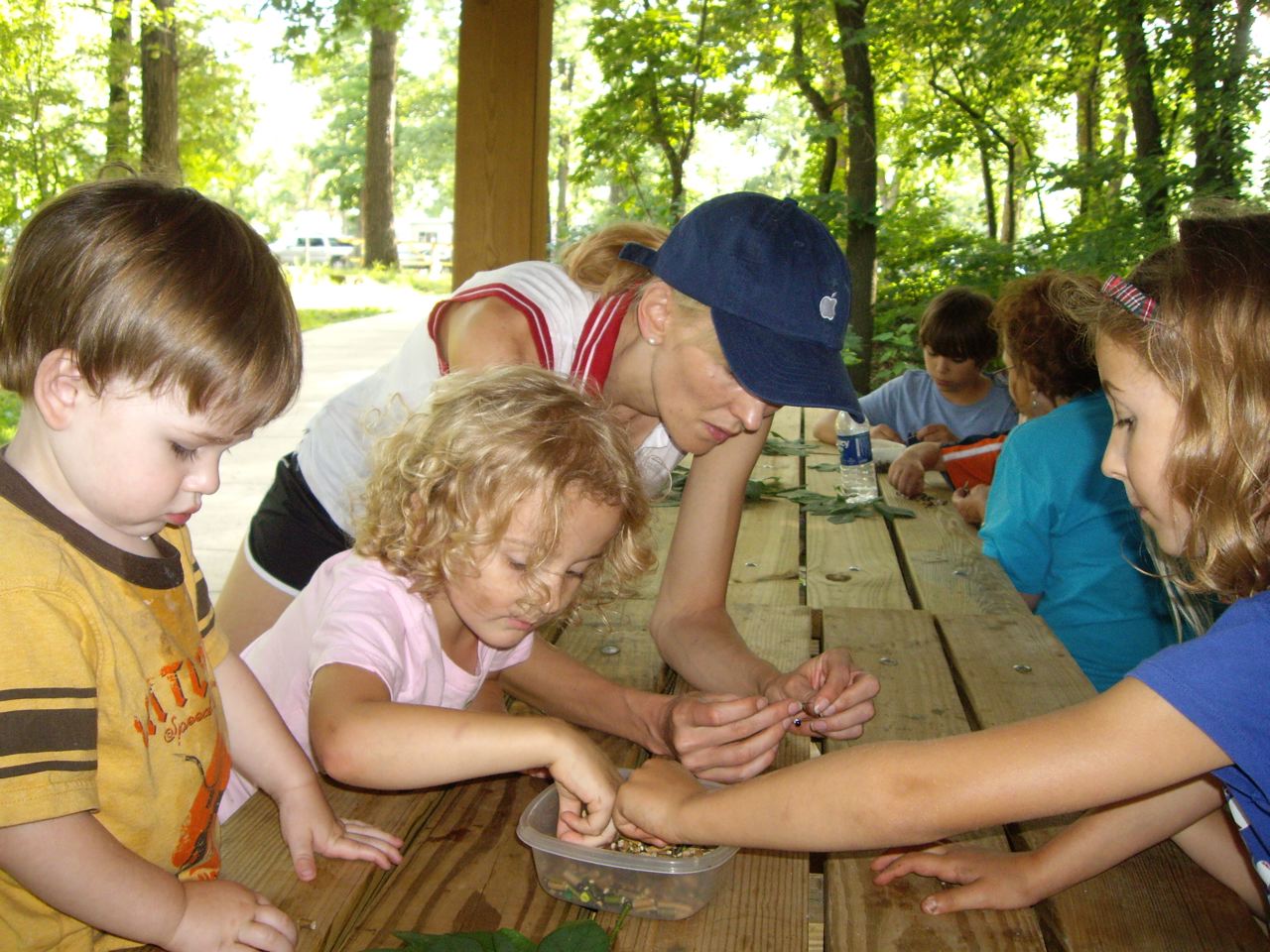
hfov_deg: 49.0
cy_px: 476
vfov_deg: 37.7
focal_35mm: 38
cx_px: 635
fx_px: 1394
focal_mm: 6.2
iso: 200
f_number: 2.7
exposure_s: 1/40
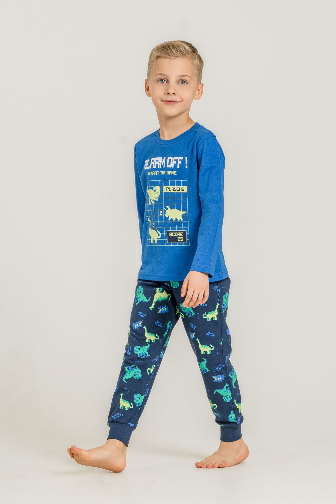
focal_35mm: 118
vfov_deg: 17.3
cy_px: 252
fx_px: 1652
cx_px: 168
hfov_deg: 11.6
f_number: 9
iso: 200
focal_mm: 79
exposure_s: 1/160
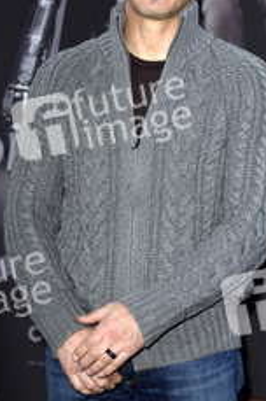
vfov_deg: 12.8
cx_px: 152
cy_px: 207
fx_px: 1790
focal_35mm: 161
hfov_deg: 8.5
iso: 800
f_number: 5.3
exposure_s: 1/160
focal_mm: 92
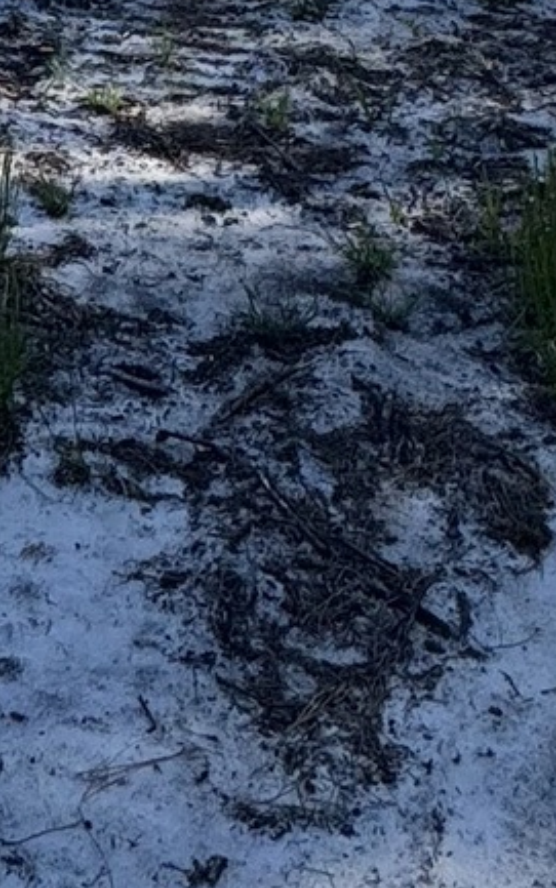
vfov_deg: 20.3
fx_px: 1913
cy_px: -621
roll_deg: -0.4
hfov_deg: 15.5
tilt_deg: +3.1
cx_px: -234
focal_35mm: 79
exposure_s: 1/840
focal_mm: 2.22
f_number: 2.2
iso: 50
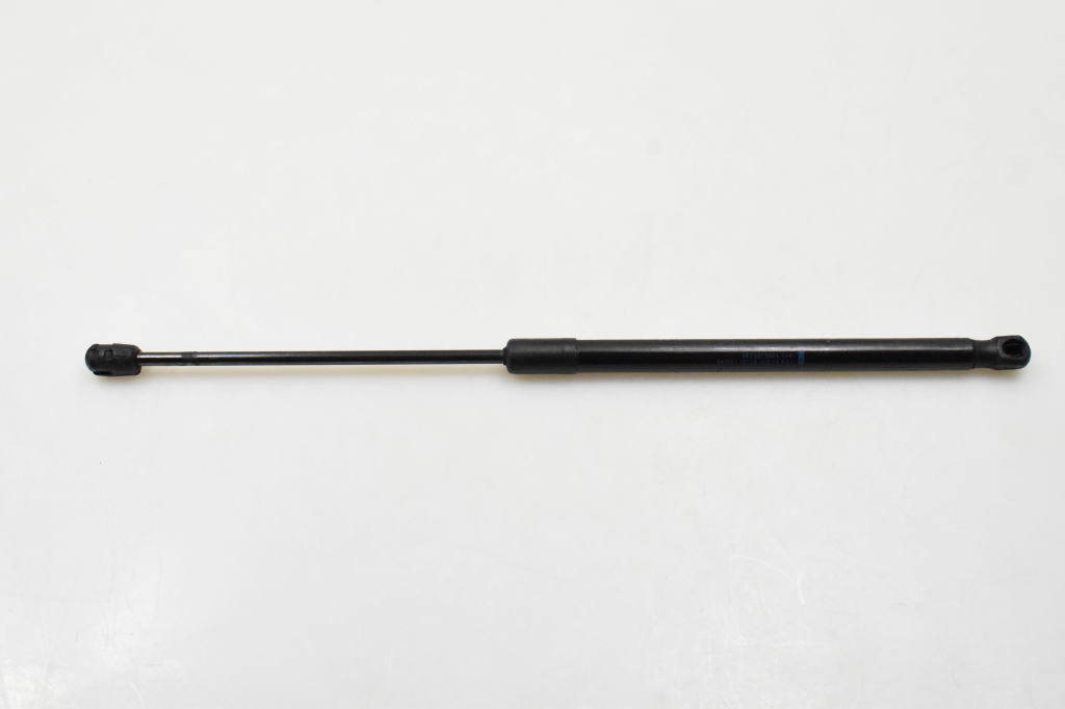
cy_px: 354
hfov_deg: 53.1
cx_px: 532
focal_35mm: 36
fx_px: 1065
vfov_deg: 36.8
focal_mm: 24
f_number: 10
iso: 6400
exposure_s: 1/400
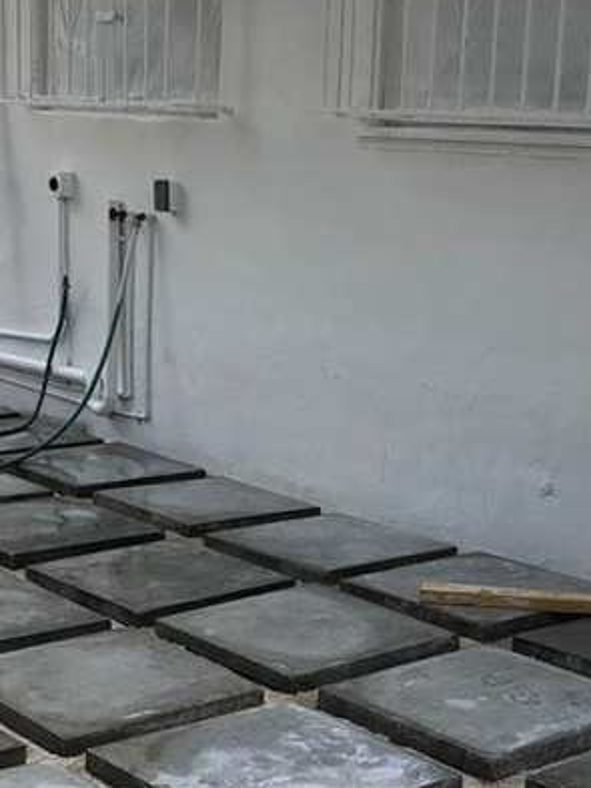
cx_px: 224
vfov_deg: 25.4
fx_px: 1729
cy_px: 565
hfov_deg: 19.4
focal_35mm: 76
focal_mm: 3.99
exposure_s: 1/823
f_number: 1.8
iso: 20
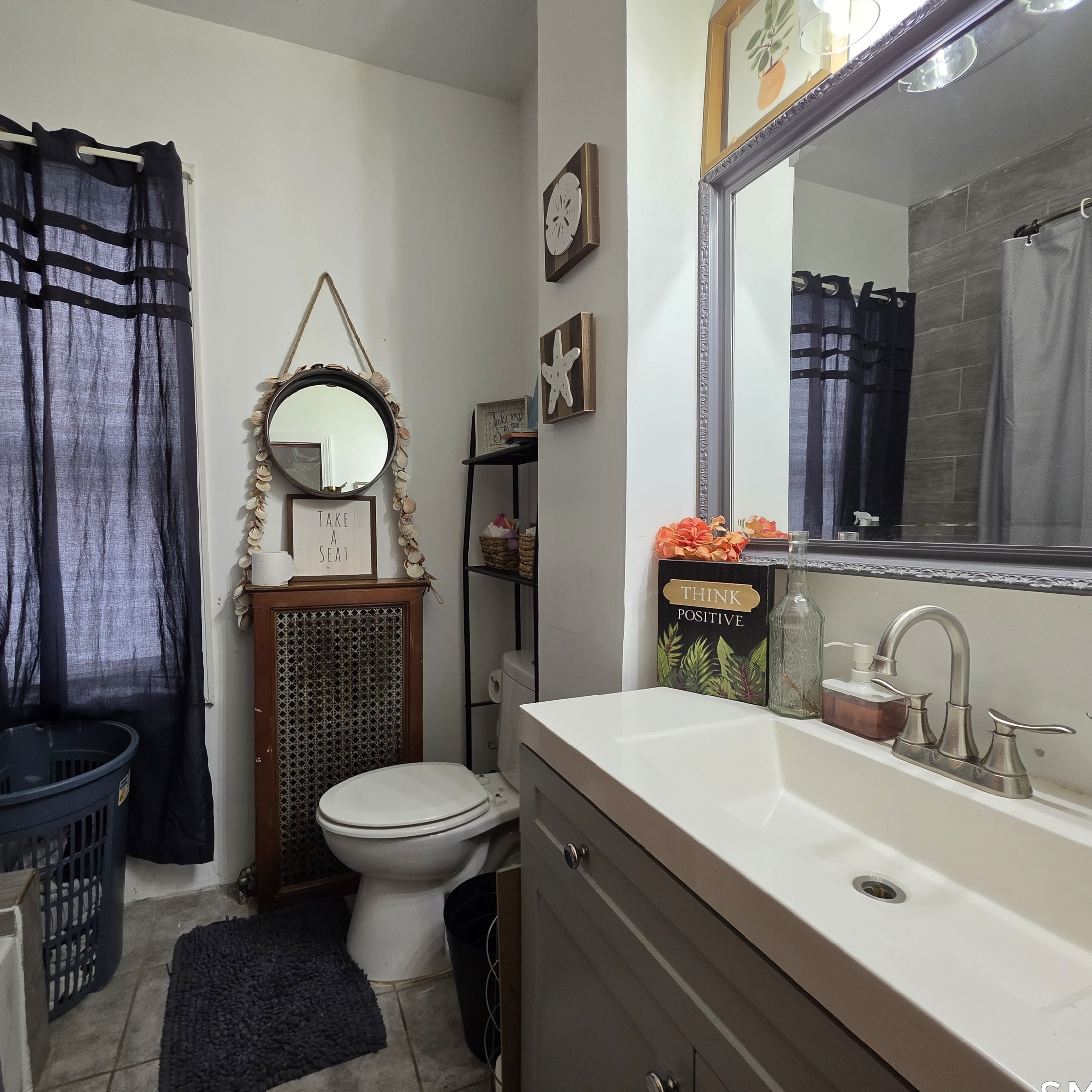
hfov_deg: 87.3
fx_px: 571
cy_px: 551
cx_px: 506
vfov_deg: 87.4
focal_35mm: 16
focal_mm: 2.2
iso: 200
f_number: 1.9
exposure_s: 1/120
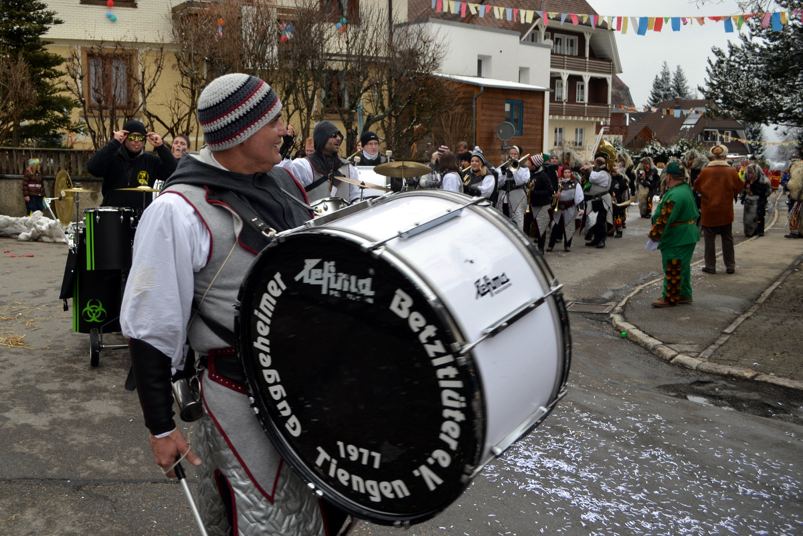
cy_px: 268
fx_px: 736
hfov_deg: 57.2
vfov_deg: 40.0
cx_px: 402
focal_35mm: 33
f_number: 5.6
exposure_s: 1/125
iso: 100
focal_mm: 22
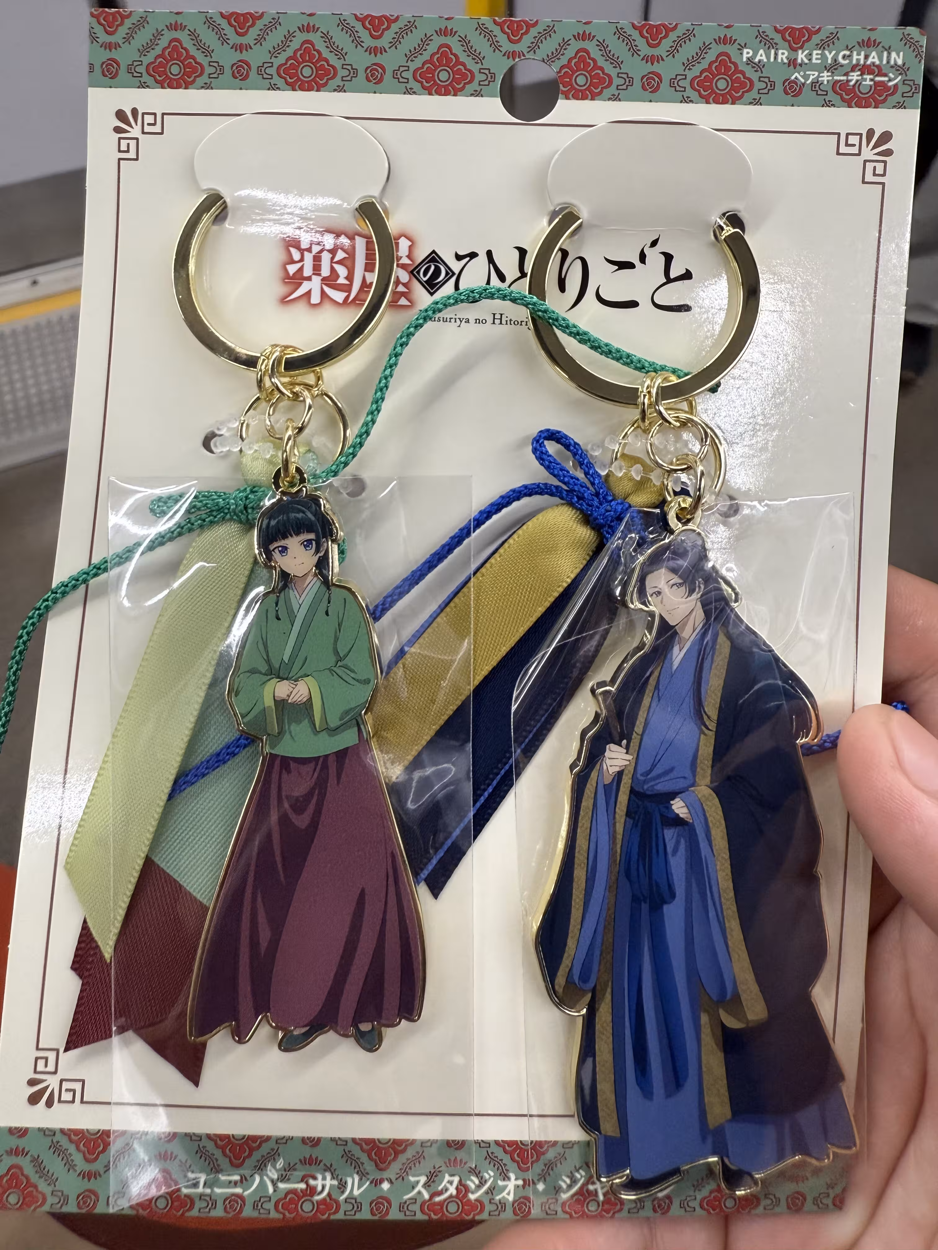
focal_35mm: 24
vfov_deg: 71.6
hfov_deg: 56.8
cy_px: 625
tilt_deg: -57.9
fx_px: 867
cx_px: 469
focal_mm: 2.22
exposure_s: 1/120
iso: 200
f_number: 2.2
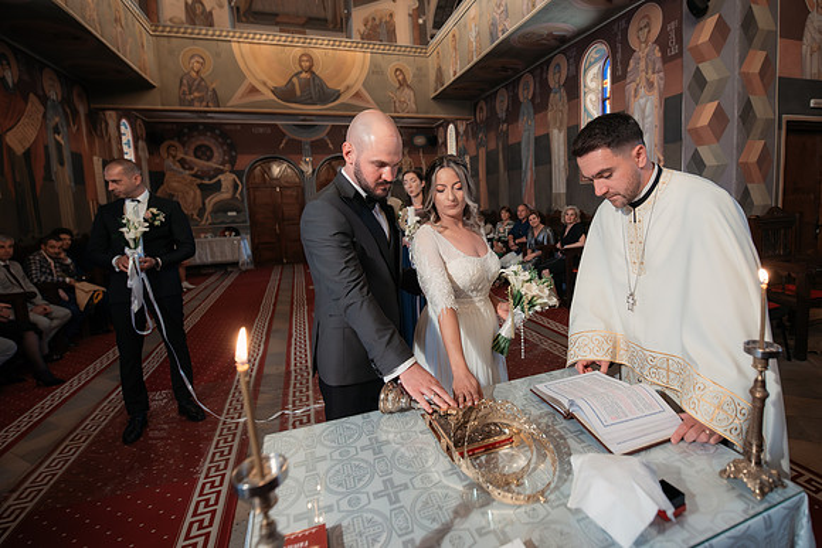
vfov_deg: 70.2
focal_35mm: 17
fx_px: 389
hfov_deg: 92.8
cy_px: 250
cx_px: 456
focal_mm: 15
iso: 4000
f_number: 2.8
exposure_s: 1/200
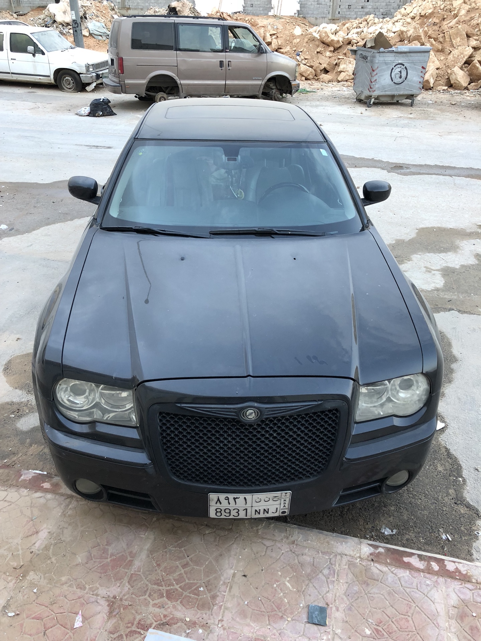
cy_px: 320
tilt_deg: -30.7
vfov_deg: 63.4
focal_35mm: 28
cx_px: 240
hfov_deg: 49.7
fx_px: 519
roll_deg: -0.3
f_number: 1.8
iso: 32
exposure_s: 1/30
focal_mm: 3.99
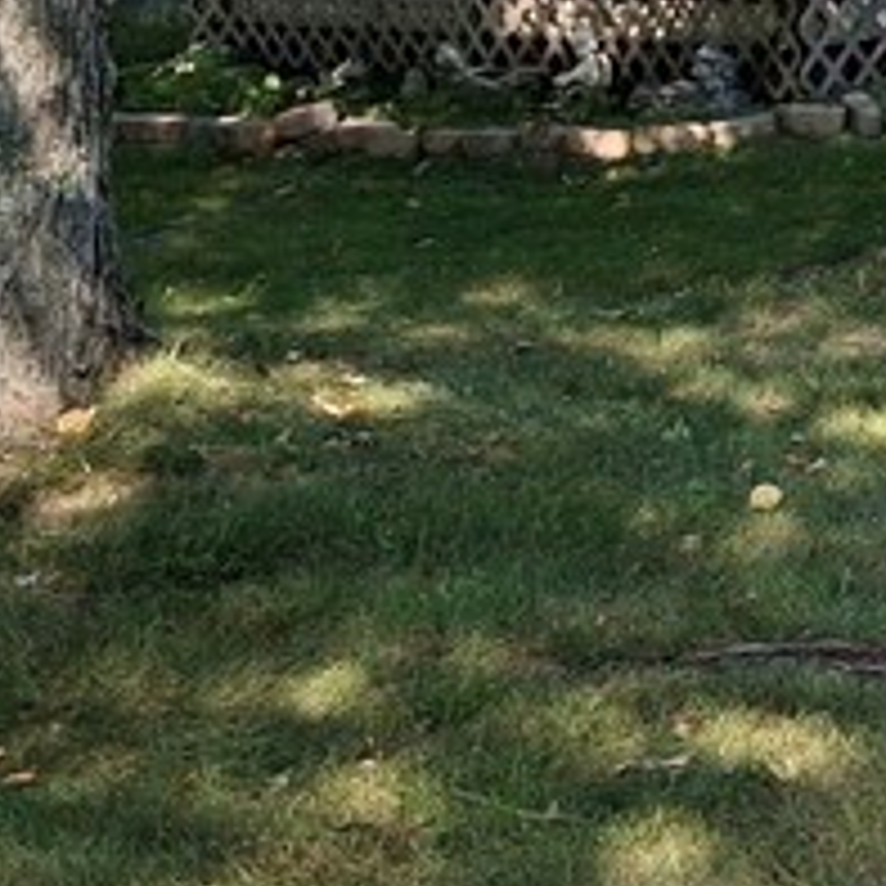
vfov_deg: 14.2
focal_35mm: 115
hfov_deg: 13.9
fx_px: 3330
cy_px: -454
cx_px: 1457
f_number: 1.8
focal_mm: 4.69
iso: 32
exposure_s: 1/1326
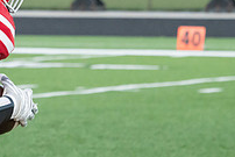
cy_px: 37
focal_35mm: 603
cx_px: -12
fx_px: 3939
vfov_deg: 2.3
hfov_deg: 3.4
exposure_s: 1/500
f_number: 9
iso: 8000
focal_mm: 210
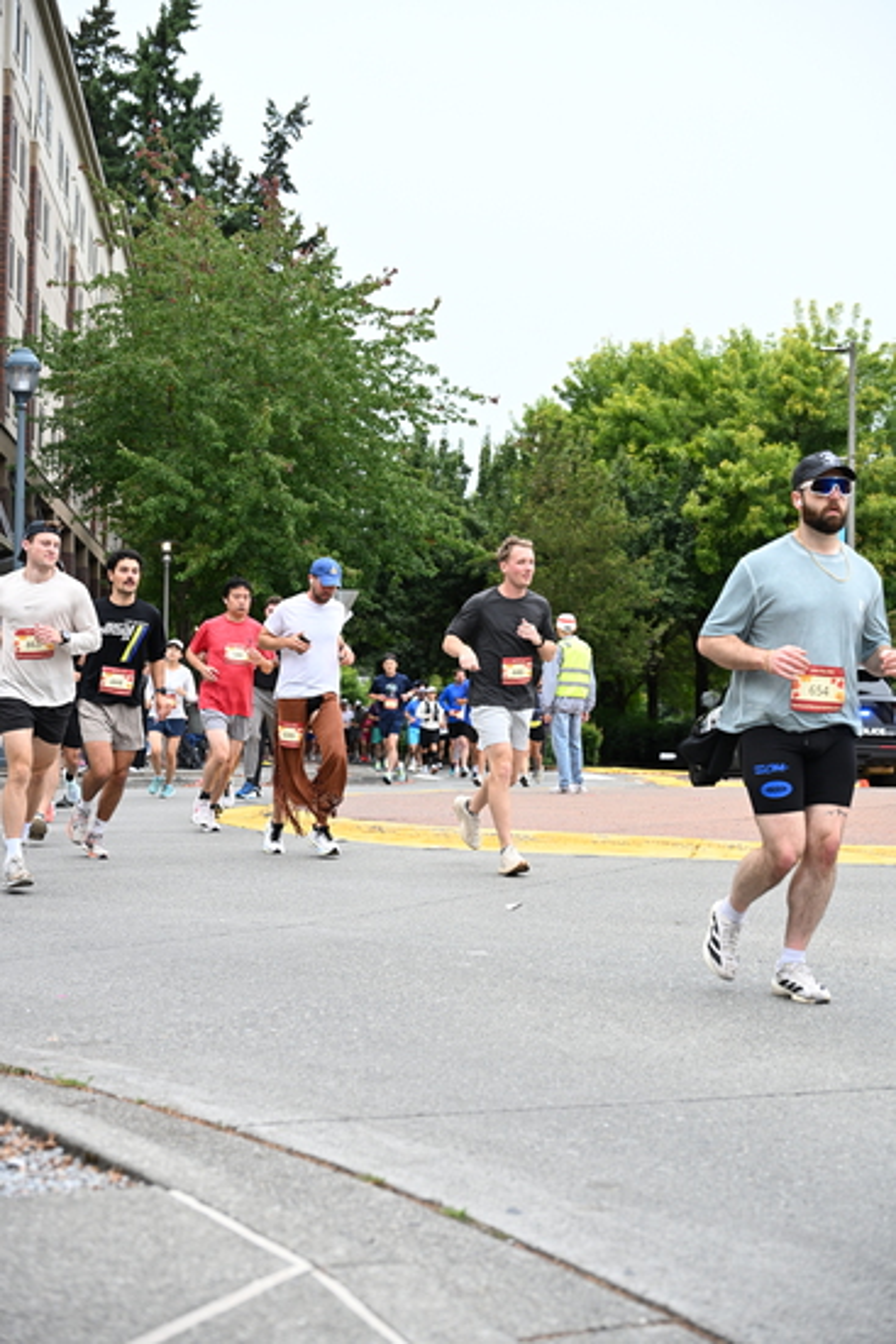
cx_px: 448
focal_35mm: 59
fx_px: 2201
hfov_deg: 23.0
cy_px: 672
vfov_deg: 33.9
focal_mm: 59
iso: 1600
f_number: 4
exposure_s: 1/800
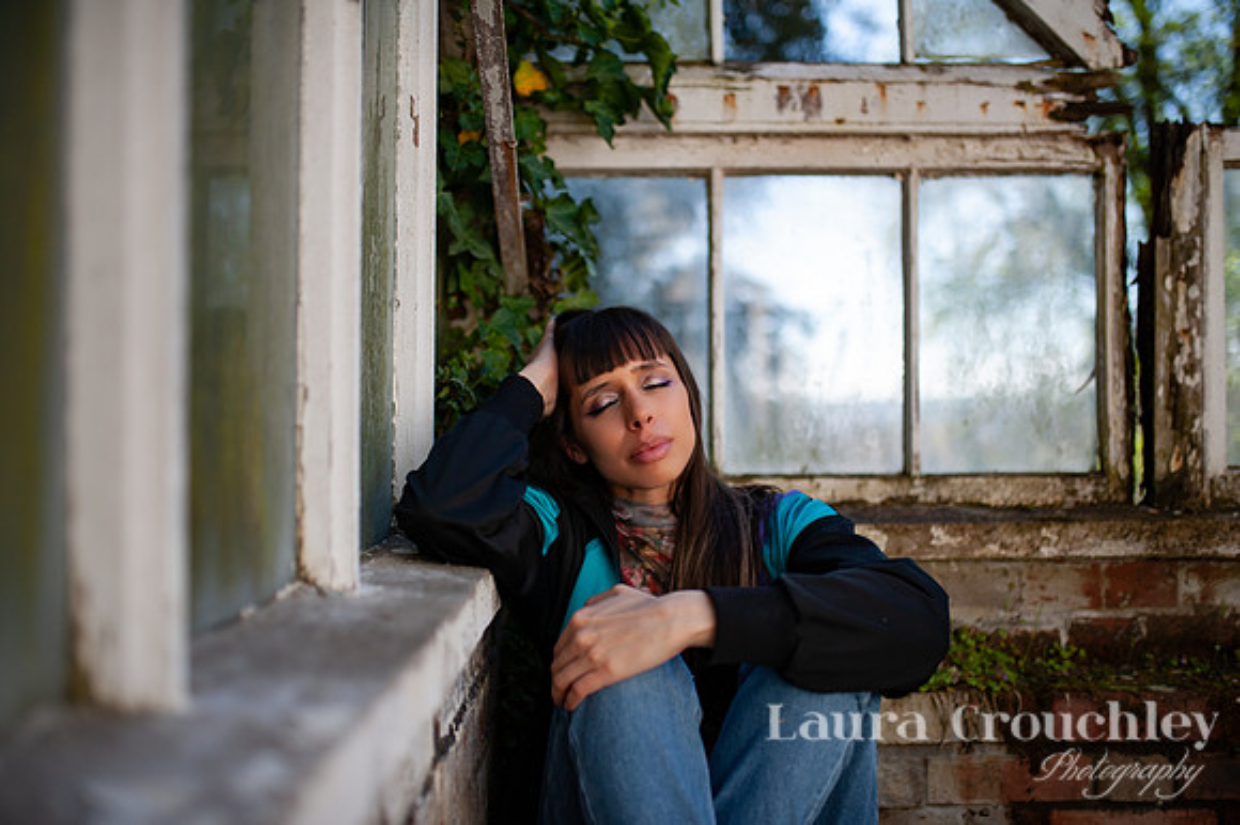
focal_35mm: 36
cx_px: 612
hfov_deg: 53.7
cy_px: 409
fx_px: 1224
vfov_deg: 37.2
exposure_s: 1/5000
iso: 320
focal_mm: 35
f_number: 1.4
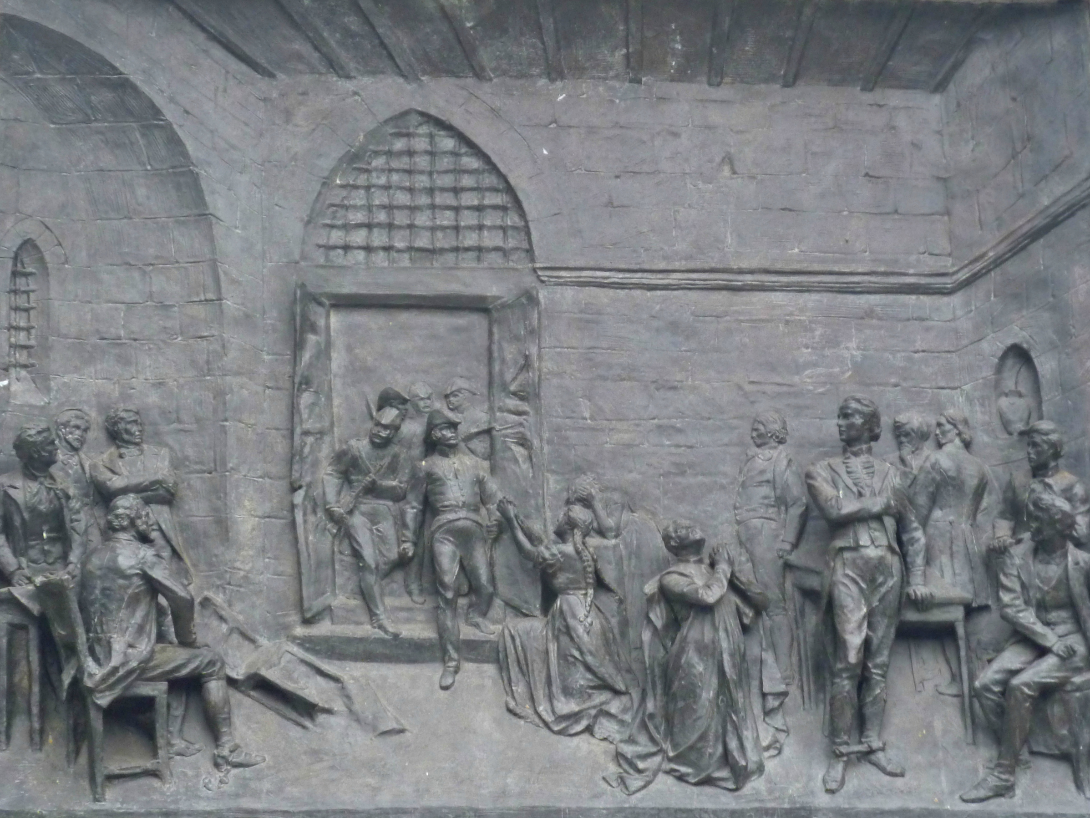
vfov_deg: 12.5
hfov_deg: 16.5
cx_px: 545
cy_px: 409
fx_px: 3748
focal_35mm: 119
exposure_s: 1/100
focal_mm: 21.2
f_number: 5.8
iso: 200
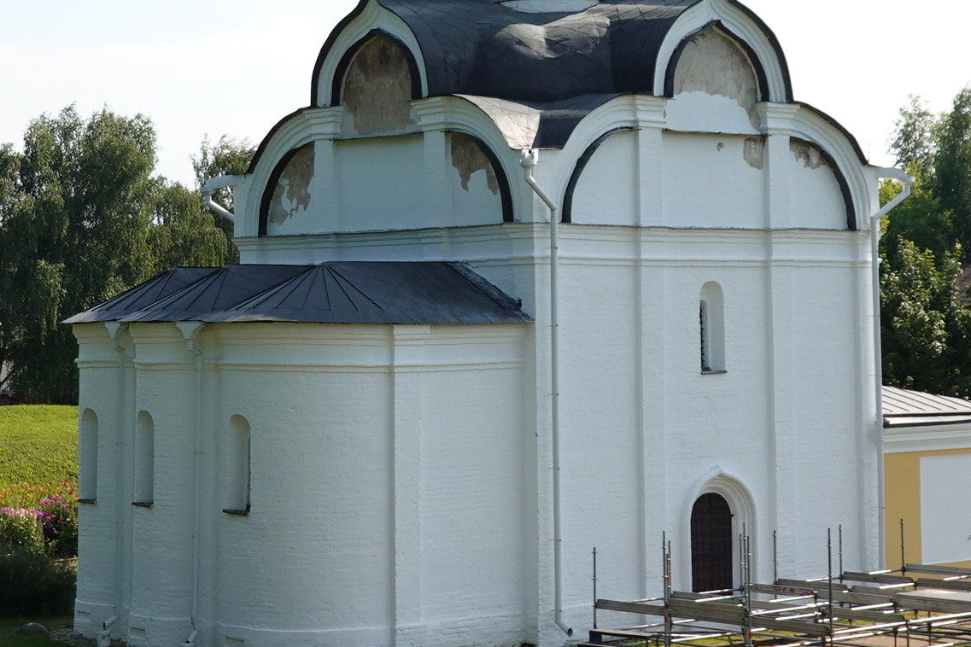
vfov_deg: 15.3
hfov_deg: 22.9
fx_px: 2400
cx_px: 535
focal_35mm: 89
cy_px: 134
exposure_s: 1/640
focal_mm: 13.84
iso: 100
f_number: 4
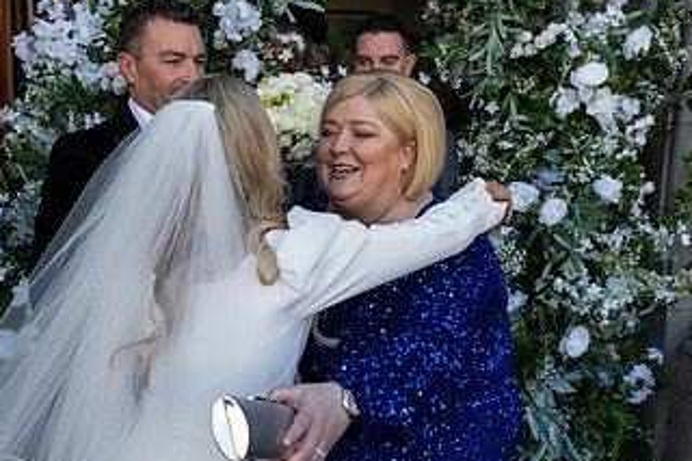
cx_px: 298
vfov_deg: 27.4
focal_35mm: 49
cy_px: 289
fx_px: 941
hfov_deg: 40.3
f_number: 3.5
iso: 500
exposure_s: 1/2500
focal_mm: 27
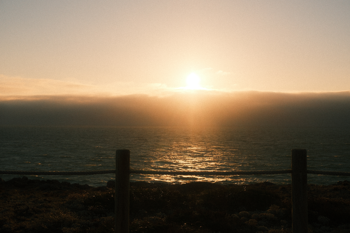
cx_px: 175
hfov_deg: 39.6
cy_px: 116
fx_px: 486
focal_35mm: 50
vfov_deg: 27.0
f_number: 6.3
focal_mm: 33
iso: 640
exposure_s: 1/3200
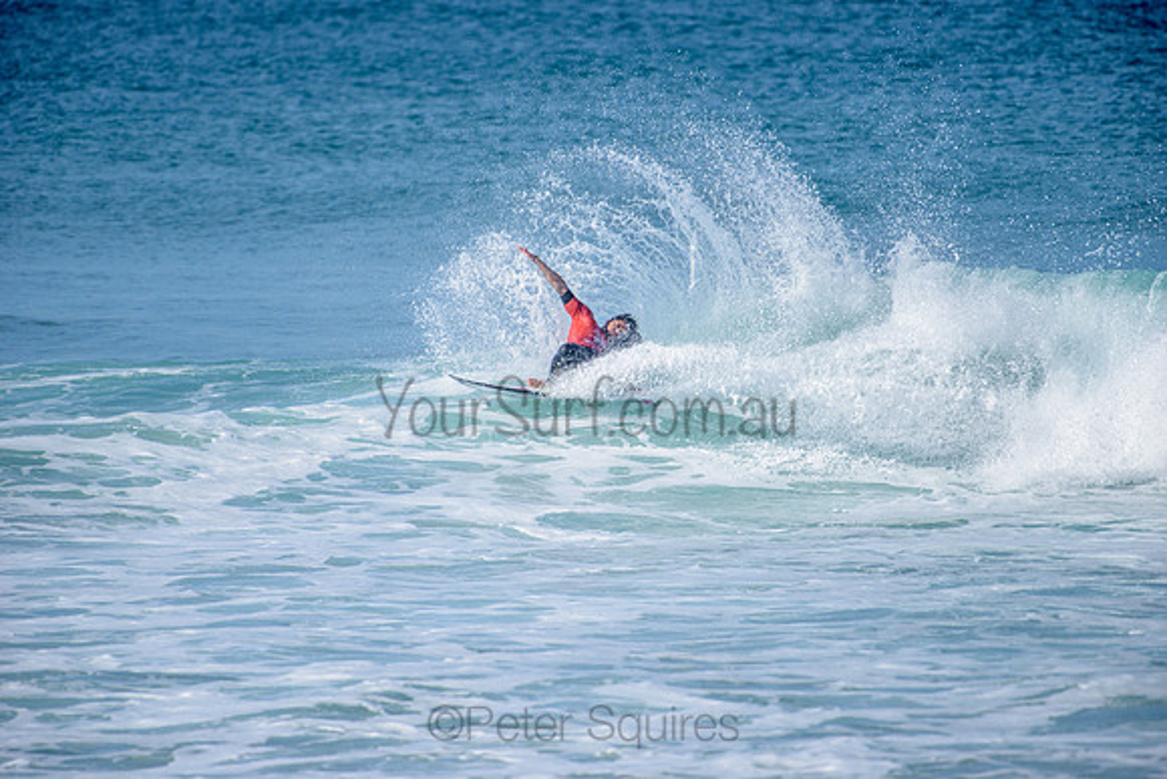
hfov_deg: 4.1
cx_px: 584
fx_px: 16211
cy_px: 390
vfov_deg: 2.8
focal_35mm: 500
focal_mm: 500
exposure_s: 1/2000
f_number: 5.6
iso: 160
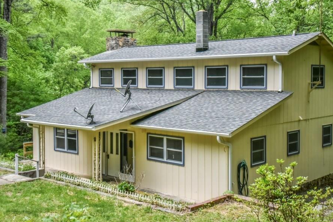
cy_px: 112
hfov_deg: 44.3
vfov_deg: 30.6
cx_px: 192
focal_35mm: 44
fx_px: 407
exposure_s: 1/400
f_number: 20
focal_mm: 38
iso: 4000
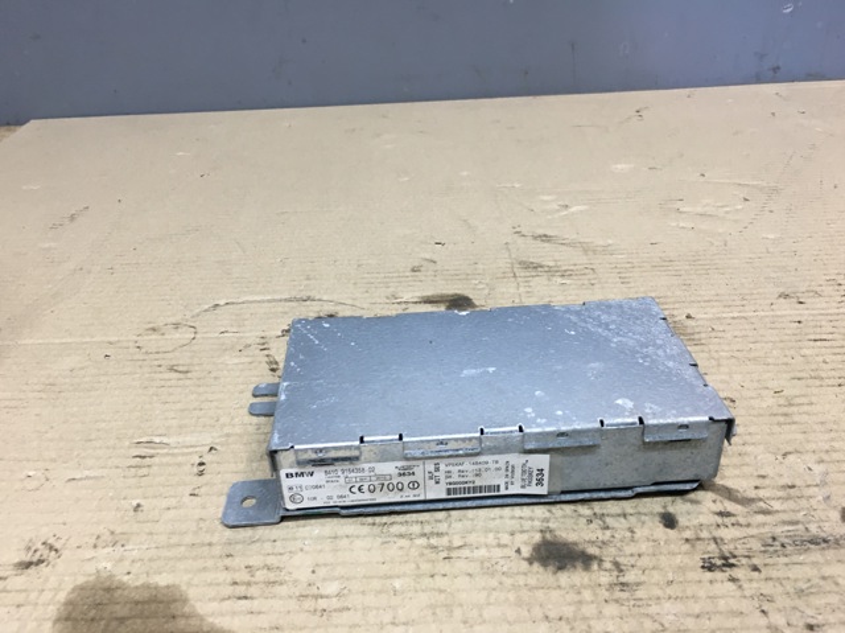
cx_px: 422
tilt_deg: -31.3
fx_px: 707
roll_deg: +1.1
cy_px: 316
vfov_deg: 48.2
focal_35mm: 29
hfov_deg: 61.7
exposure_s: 1/33
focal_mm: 4.15
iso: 50
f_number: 2.2
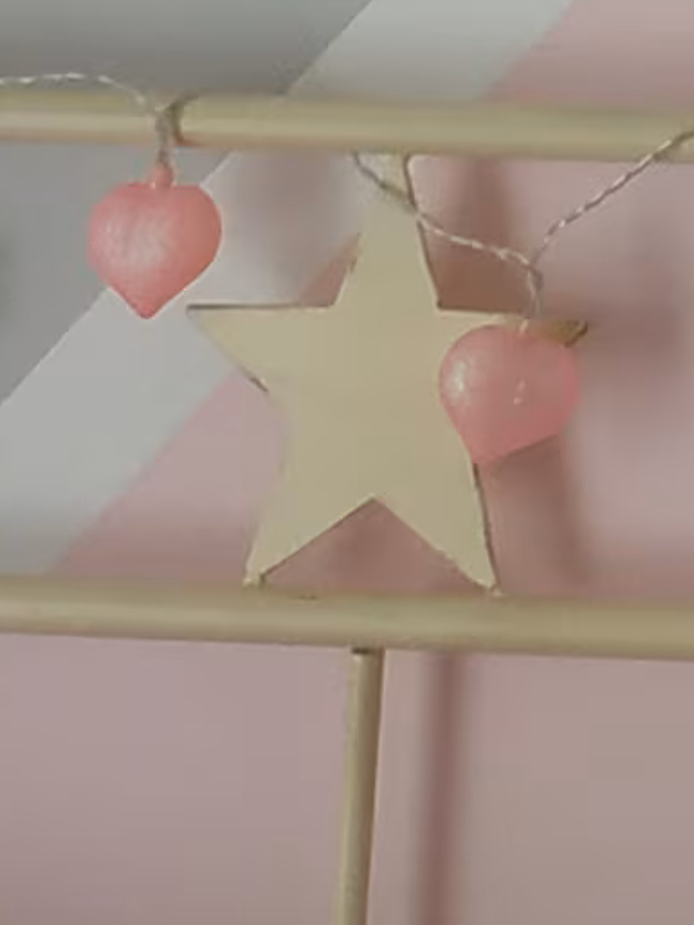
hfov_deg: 7.2
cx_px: 1965
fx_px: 4997
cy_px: -2479
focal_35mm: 187
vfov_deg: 7.9
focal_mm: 3.94
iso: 160
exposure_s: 1/50
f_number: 1.9
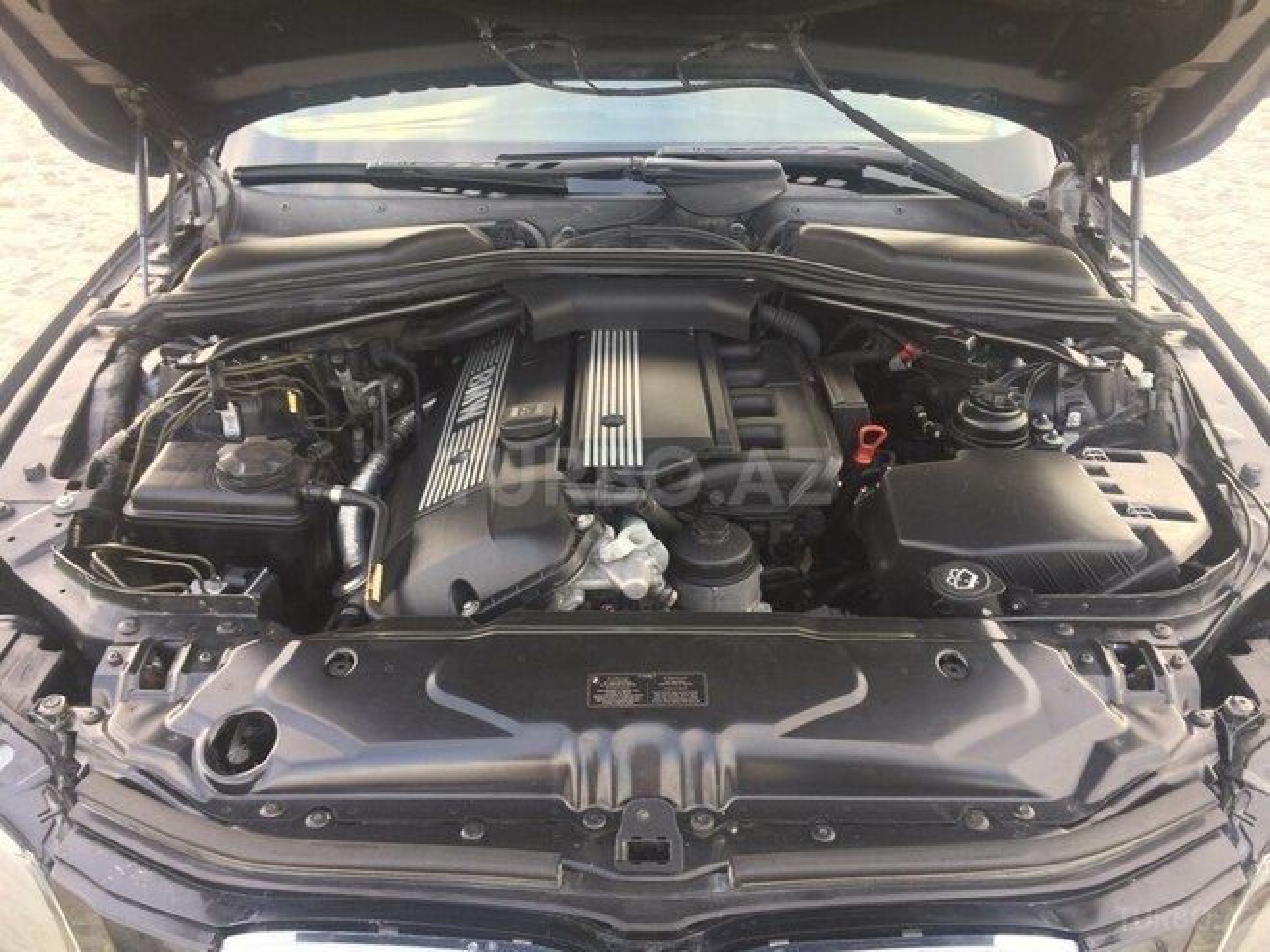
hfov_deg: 61.7
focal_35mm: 29
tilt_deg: -32.7
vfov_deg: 48.2
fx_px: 1064
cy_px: 476
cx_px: 635
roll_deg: -0.1
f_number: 2.2
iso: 50
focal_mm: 4.15
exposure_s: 1/50
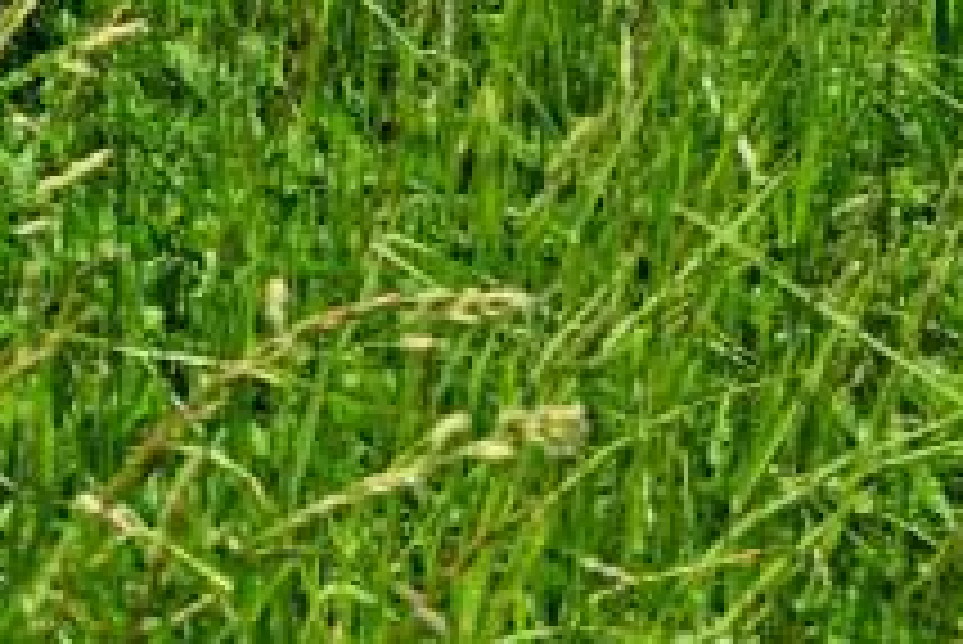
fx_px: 2623
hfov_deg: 17.5
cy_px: -1234
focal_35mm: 98
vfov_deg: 10.4
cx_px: -688
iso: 100
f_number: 8
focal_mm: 14
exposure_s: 1/500
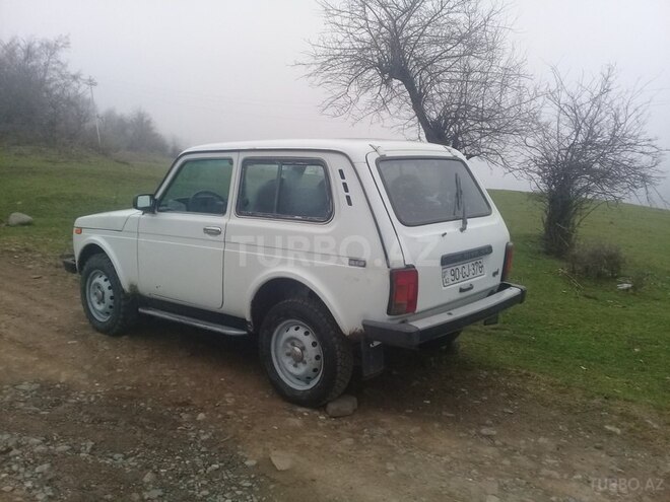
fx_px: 600
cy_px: 251
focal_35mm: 31
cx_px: 335
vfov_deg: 45.4
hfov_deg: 58.4
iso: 80
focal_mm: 3.3
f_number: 2.2
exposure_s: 1/100
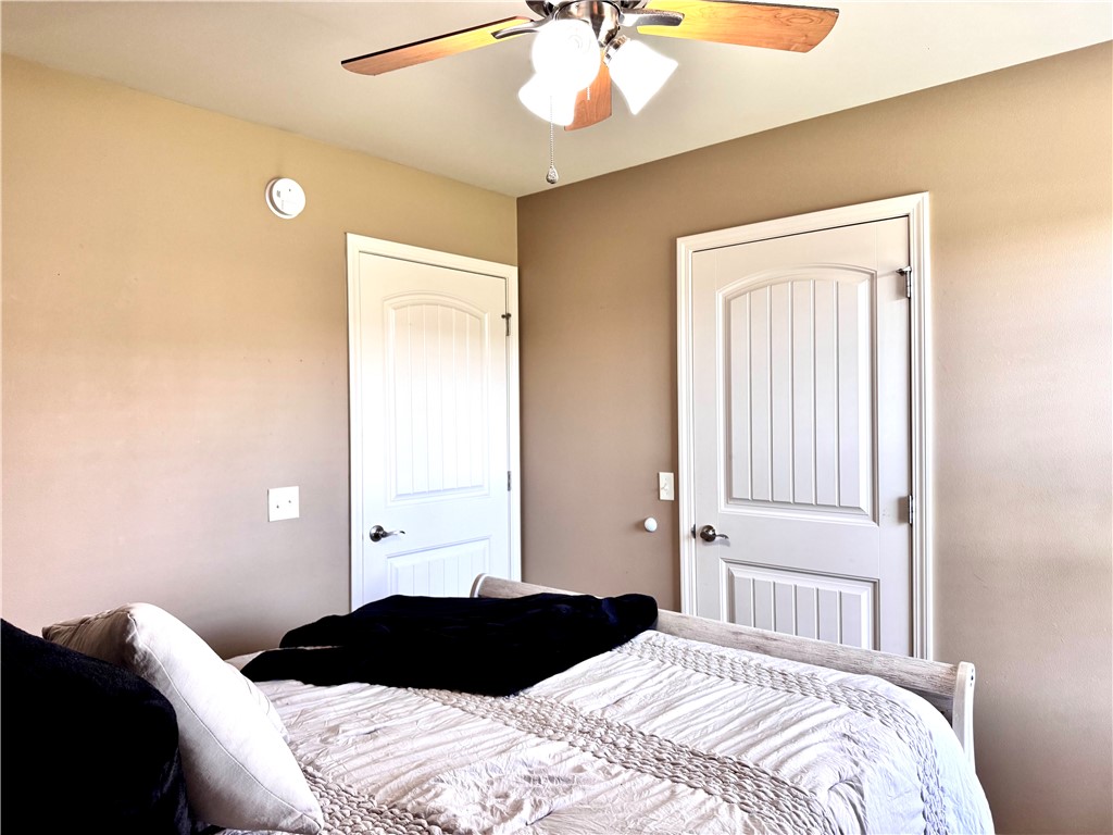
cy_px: 418
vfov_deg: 56.8
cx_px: 556
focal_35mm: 24
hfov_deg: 71.6
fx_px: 772
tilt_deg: +0.1
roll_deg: +0.6
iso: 160
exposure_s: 1/120
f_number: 1.78
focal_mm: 6.76
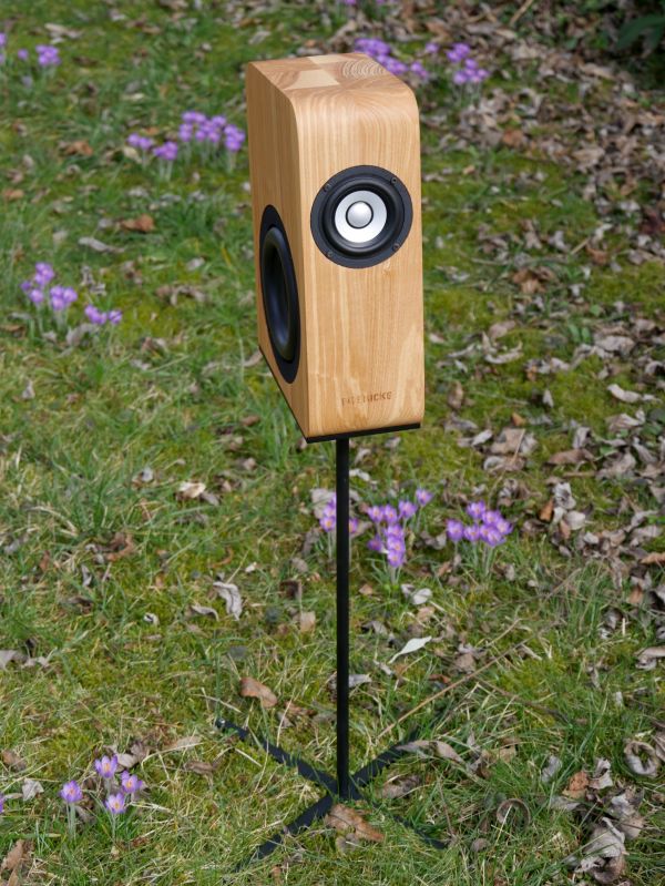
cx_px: 332
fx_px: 2048
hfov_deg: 18.4
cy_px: 443
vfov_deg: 24.4
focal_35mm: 80
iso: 200
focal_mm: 40
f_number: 4.7
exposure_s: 1/160
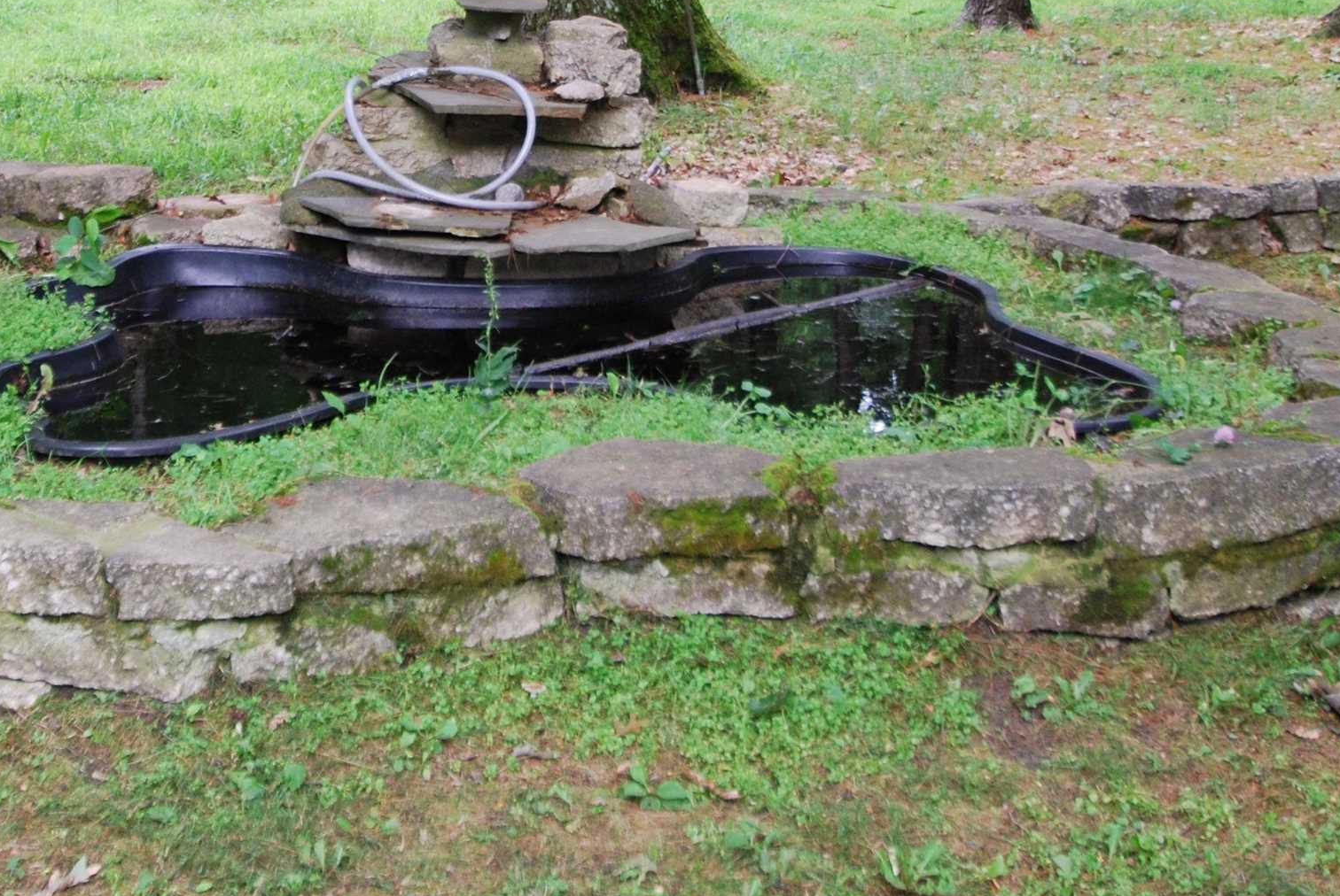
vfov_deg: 20.7
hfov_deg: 31.2
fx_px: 2386
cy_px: 51
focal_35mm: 64
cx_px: 479
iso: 200
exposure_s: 1/50
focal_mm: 21
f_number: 4.5
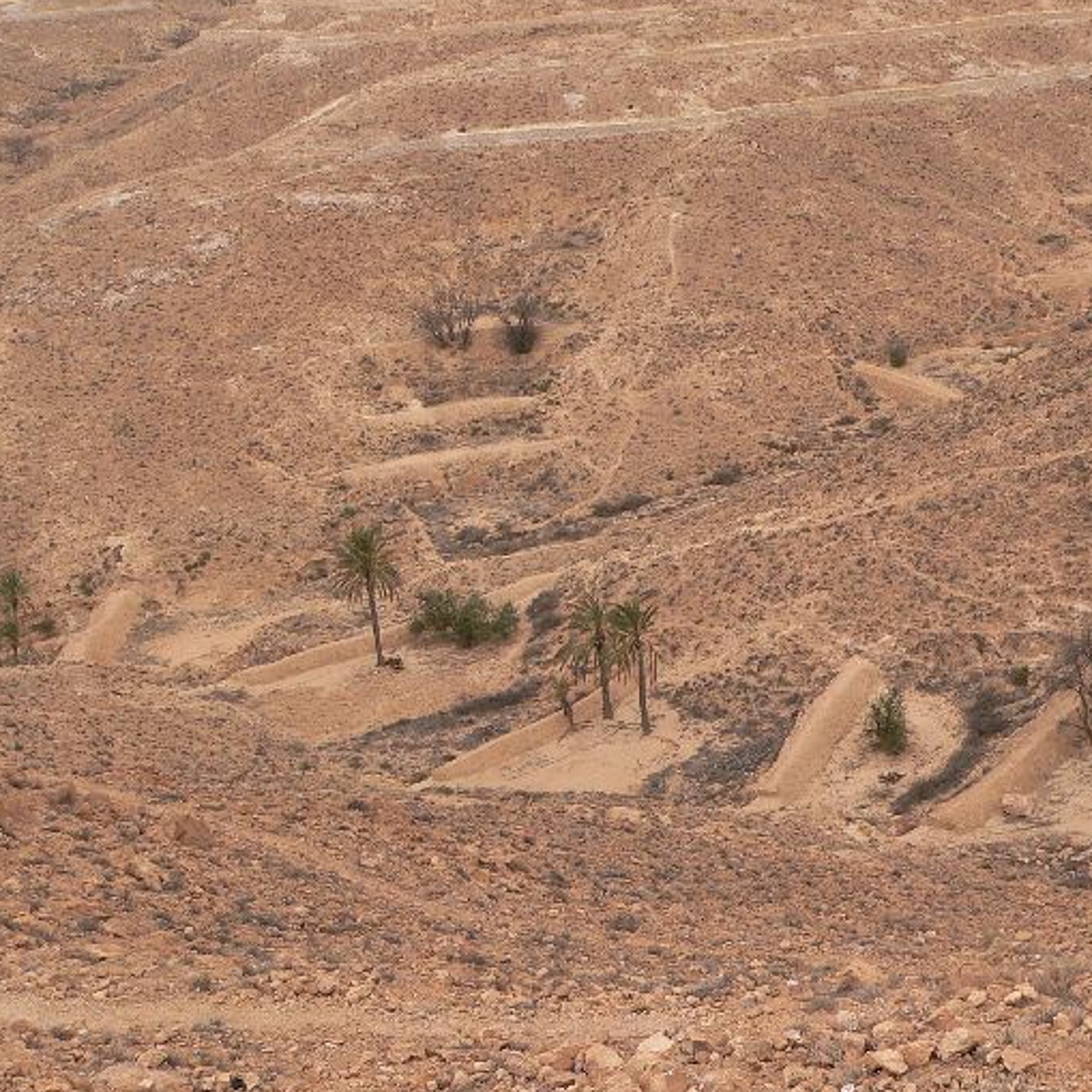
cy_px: 622
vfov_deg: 34.0
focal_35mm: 50
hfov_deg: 33.4
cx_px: 811
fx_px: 1785
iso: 80
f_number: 4
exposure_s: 1/400
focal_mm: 6
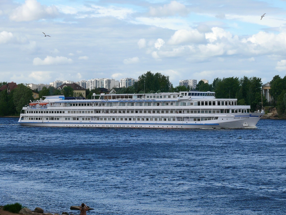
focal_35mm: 122
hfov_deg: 16.1
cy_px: 108
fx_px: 1008
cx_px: 143
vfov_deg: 12.1
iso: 100
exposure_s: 1/400
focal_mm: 25.8
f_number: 5.6
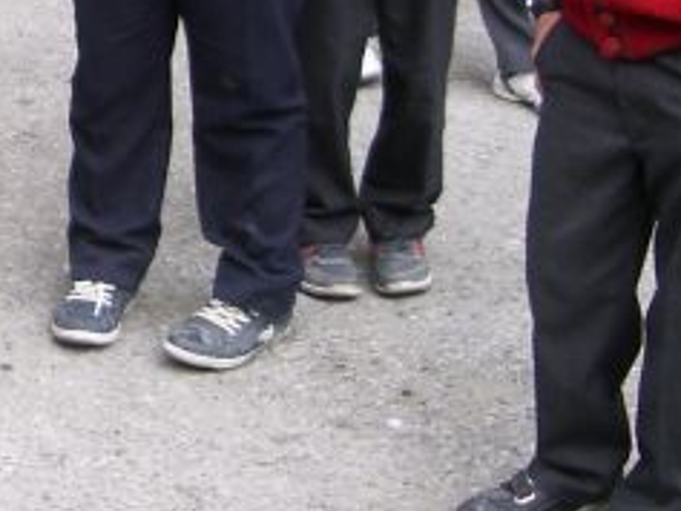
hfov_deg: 16.2
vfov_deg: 12.2
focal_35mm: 118
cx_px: -80
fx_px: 2323
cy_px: -135
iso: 50
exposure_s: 1/125
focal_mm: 5.8
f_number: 2.6
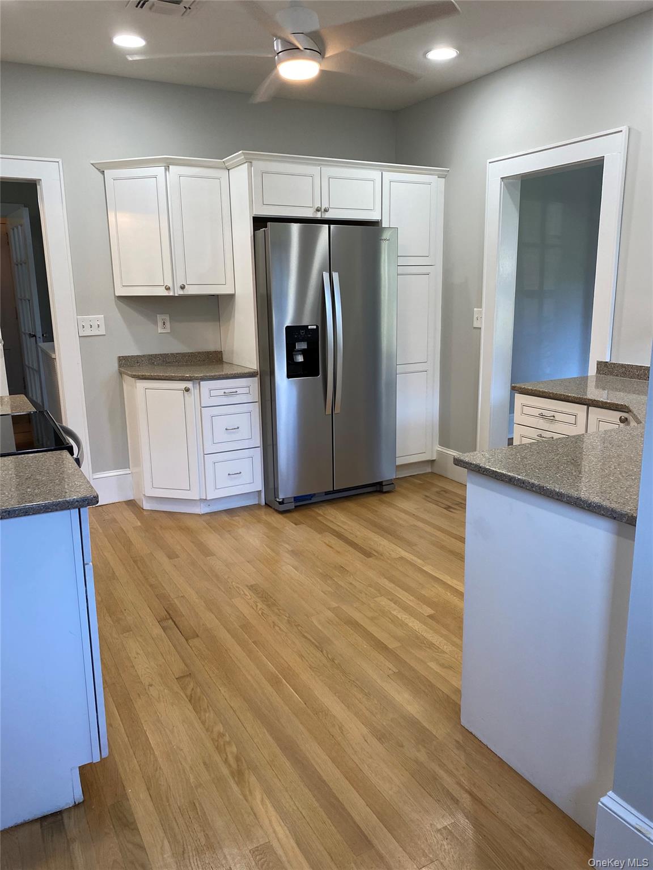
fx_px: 654
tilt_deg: -12.1
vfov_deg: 67.3
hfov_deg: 53.1
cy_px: 435
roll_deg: +0.9
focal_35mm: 26
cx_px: 326
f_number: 1.8
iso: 100
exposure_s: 1/120
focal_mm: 4.25
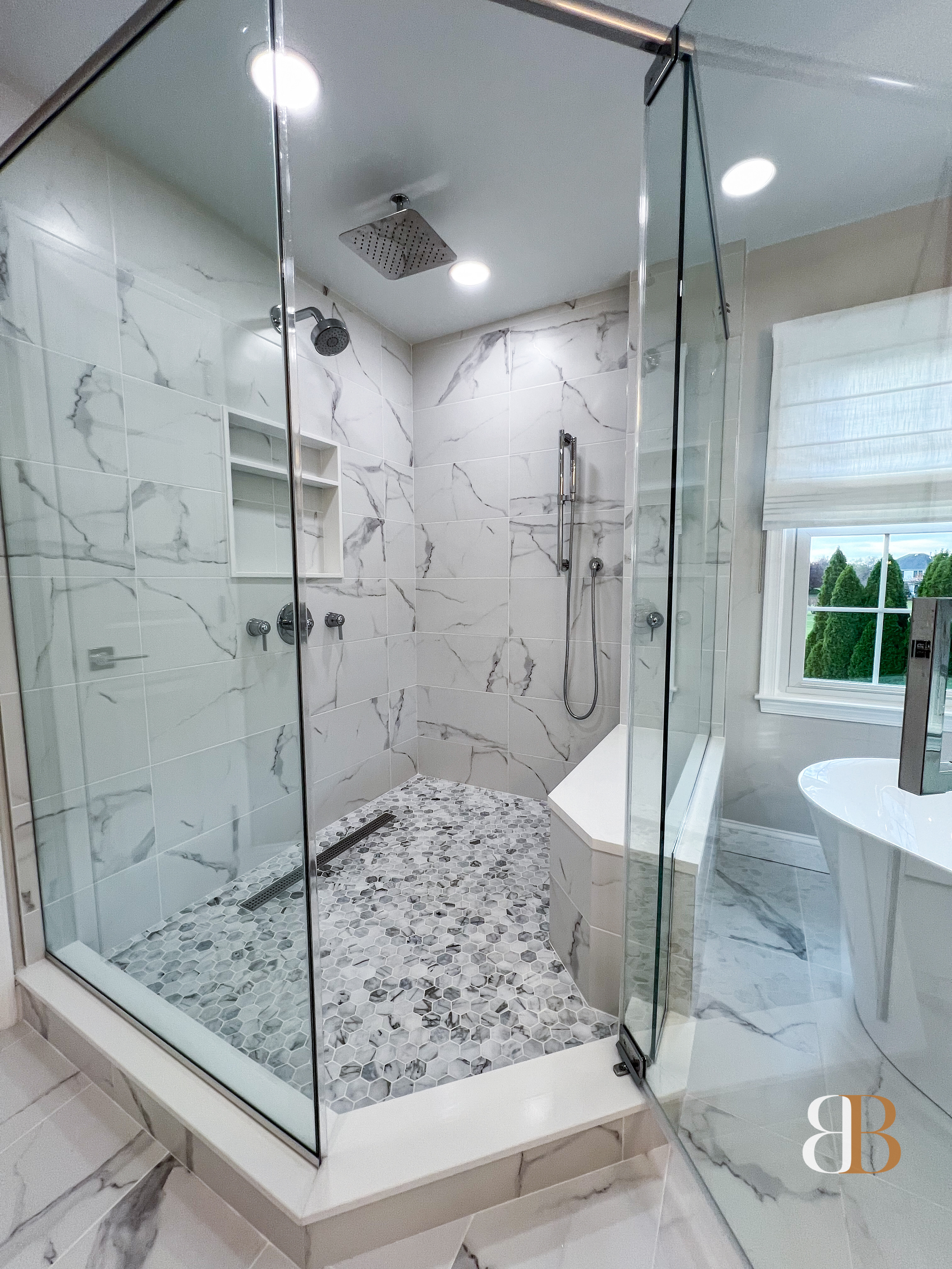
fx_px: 477
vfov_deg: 106.2
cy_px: 634
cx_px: 476
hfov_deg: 89.9
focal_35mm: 13
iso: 64
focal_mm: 1.57
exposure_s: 1/120
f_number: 1.8
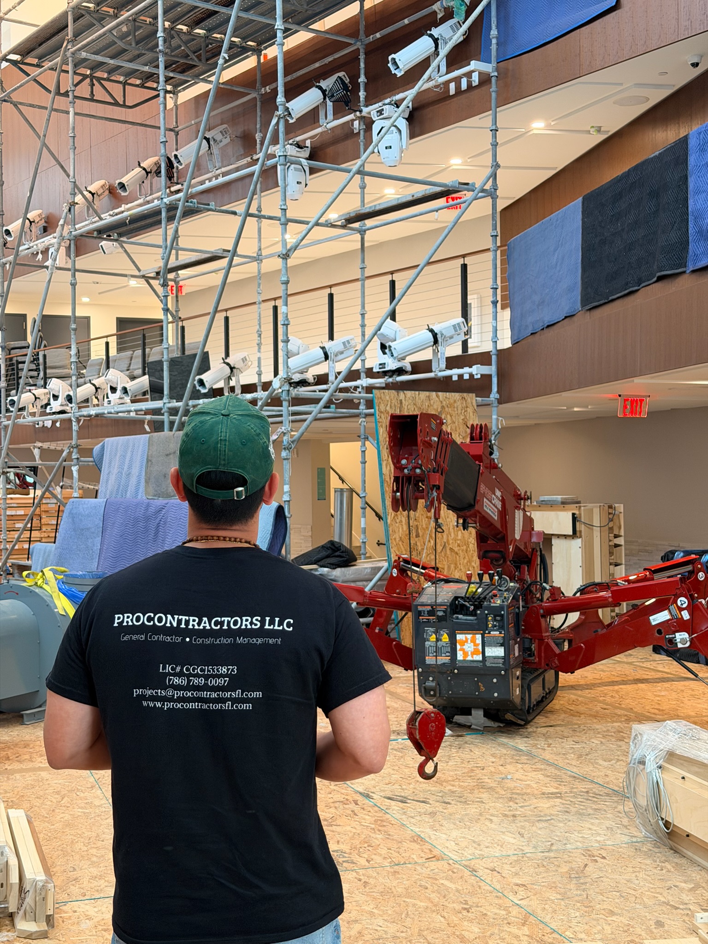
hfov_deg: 30.3
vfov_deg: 39.7
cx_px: 354
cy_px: 472
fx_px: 1309
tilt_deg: +0.2
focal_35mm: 48
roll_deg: +0.8
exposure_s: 1/60
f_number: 1.78
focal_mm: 6.76
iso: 160
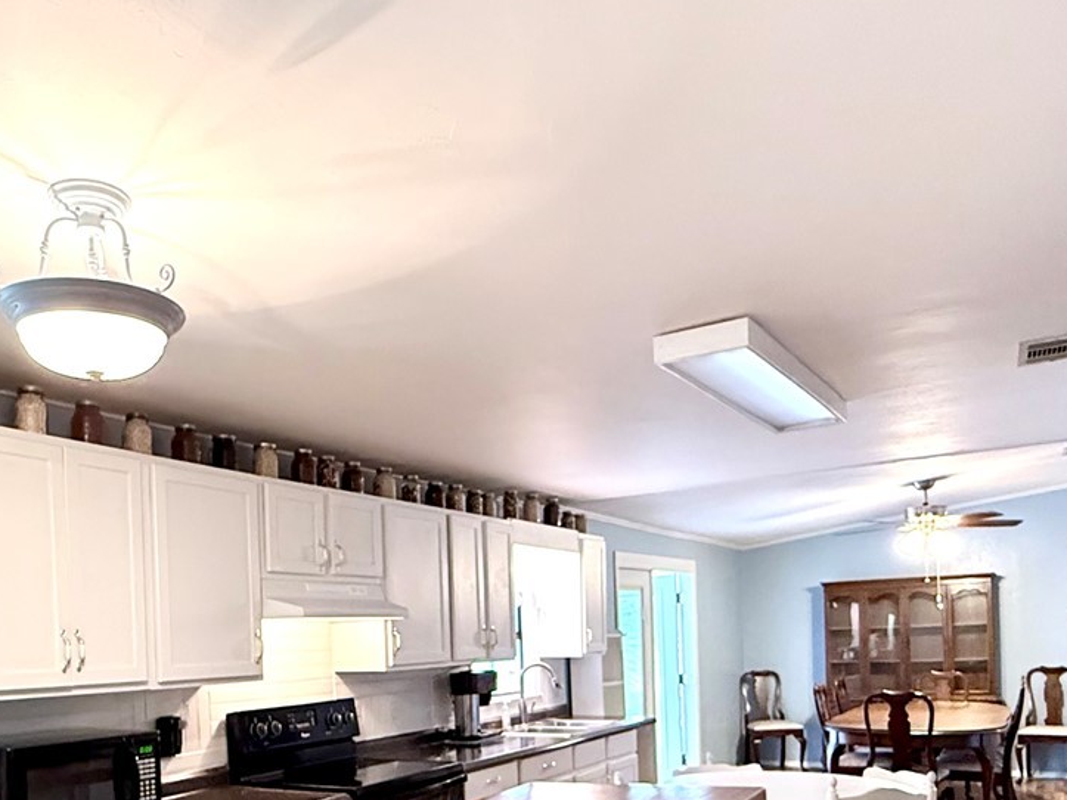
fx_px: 955
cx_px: 416
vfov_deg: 42.9
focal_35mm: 31
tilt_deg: -0.9
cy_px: 661
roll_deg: +1.7
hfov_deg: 57.8
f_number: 2.2
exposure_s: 1/60
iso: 640
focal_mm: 2.22
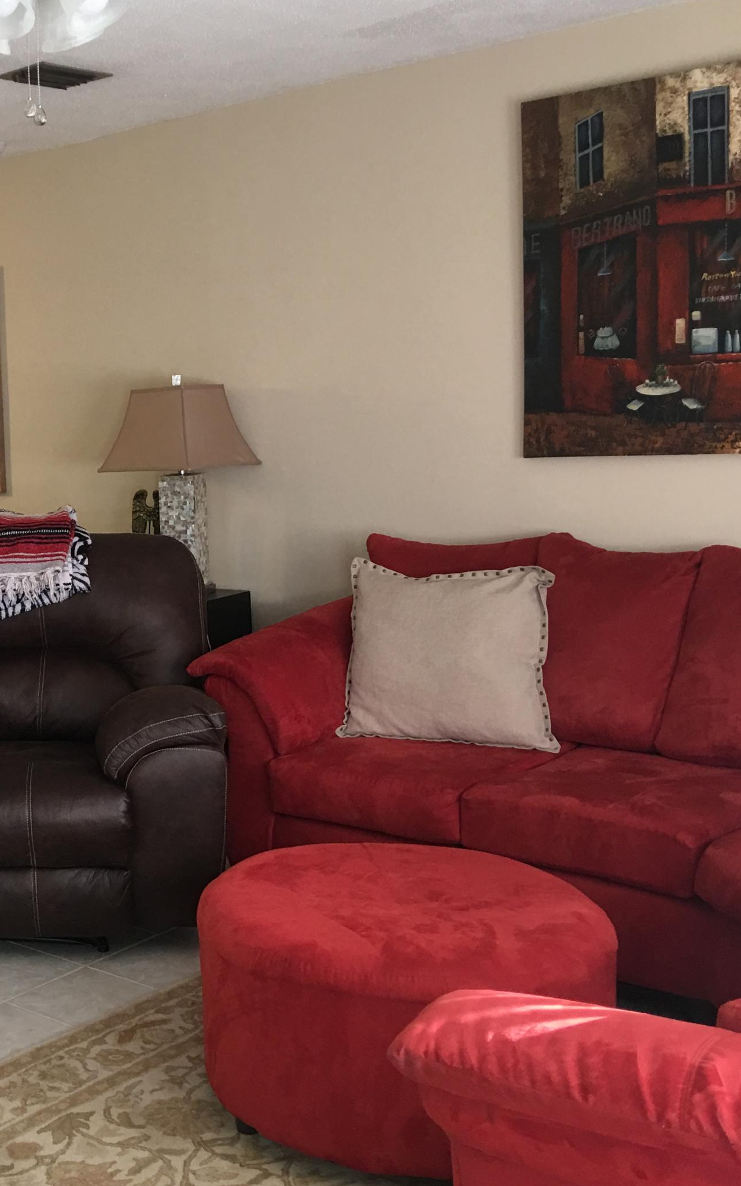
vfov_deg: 44.4
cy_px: 592
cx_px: -42
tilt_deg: -6.0
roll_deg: +3.4
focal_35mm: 45
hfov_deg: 26.7
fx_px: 1454
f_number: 2.2
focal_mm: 4.15
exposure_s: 1/15
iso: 40
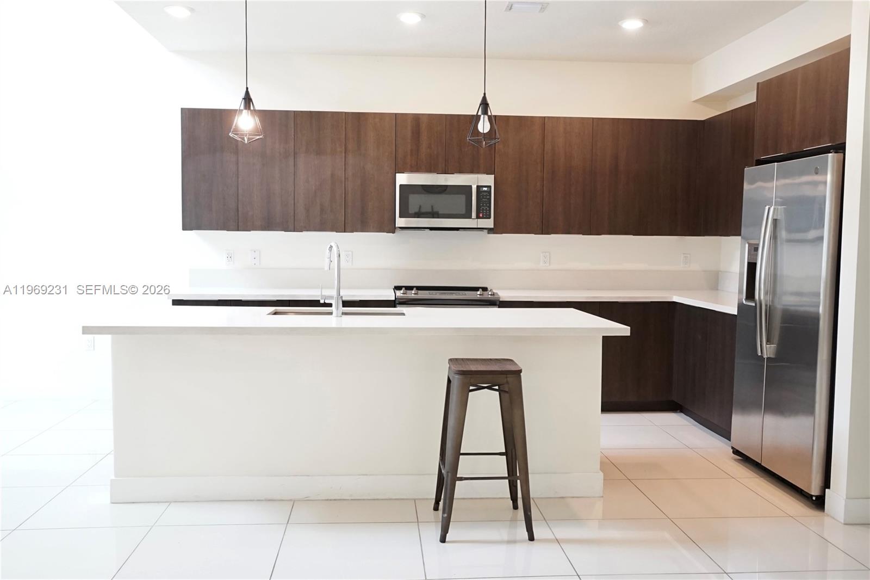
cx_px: 435
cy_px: 290
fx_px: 749
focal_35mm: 31
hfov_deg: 60.3
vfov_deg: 42.3
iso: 1600
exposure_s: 1/60
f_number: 4
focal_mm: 21
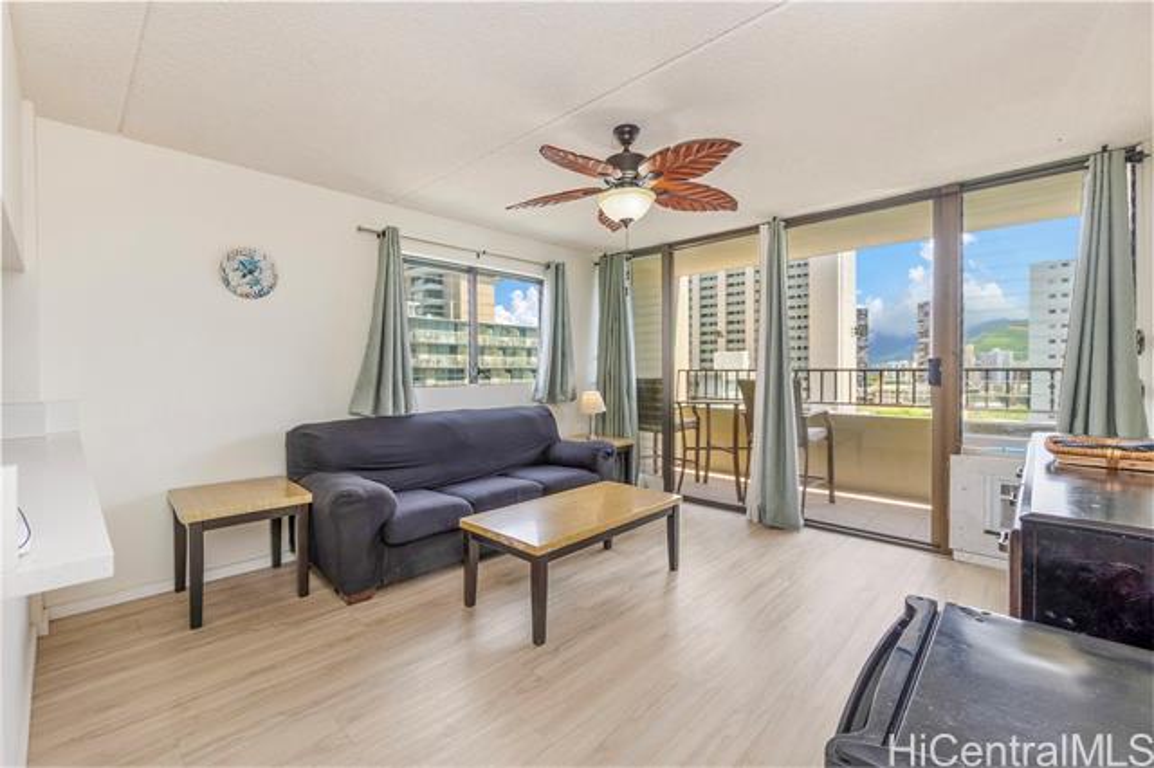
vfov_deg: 77.3
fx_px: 481
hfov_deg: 100.4
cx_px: 577
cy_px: 384
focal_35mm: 15
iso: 200
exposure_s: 1/200
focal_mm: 10
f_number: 8
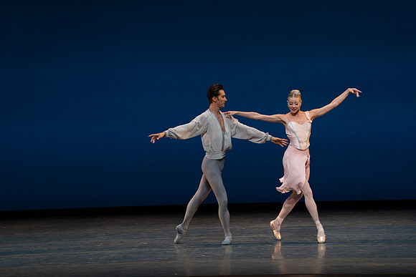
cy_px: 138
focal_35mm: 200
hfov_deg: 10.3
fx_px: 2312
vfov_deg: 6.9
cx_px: 208
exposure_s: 1/500
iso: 3200
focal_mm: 200
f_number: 8
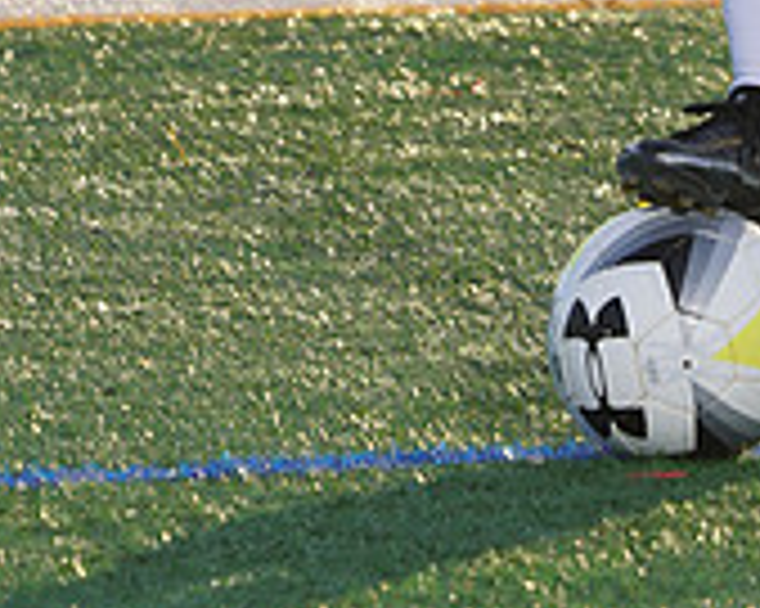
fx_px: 20839
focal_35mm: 927
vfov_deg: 1.7
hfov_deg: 2.1
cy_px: -649
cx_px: 740
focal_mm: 288
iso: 100
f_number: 8
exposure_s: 1/200
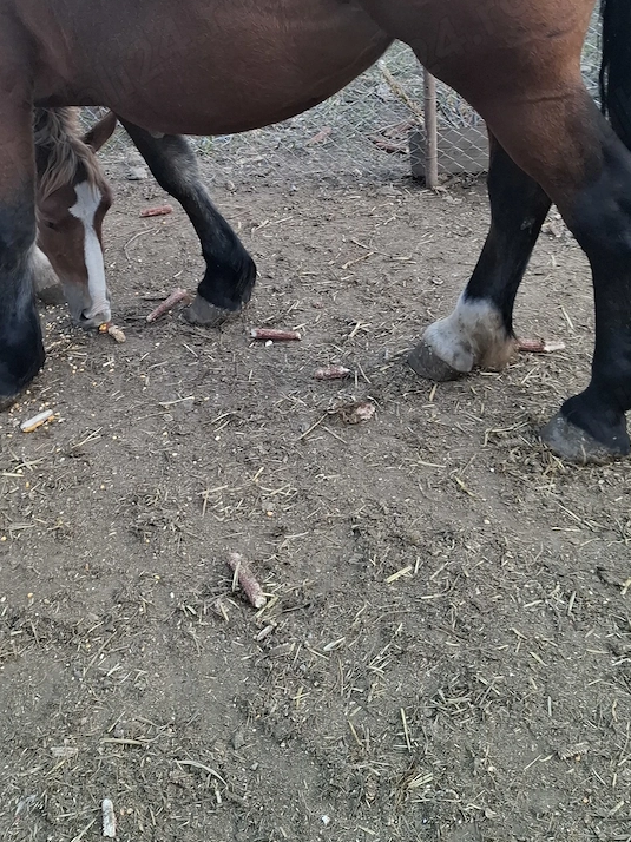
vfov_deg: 41.5
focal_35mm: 43
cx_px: 267
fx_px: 1046
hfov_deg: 33.5
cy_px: 139
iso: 50
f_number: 1.8
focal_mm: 5.54
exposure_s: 1/272
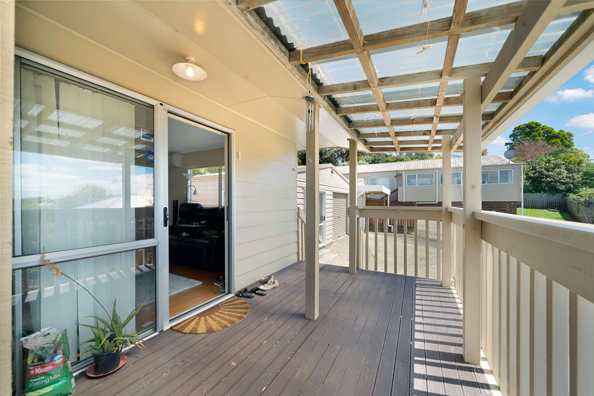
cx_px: 297
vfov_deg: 85.4
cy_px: 198
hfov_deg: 108.3
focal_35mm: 13
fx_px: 214
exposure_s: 1/50
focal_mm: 13
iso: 200
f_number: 8
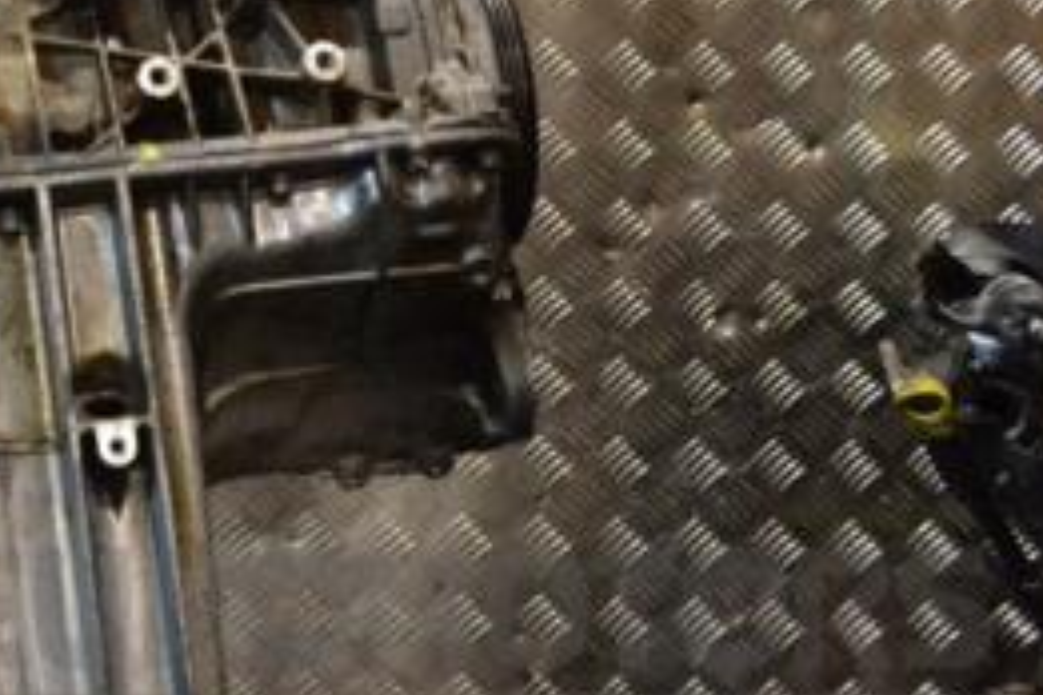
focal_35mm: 76
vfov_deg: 17.7
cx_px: -132
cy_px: 76
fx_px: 2202
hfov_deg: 24.7
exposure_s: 1/160
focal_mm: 22
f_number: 6.3
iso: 3200
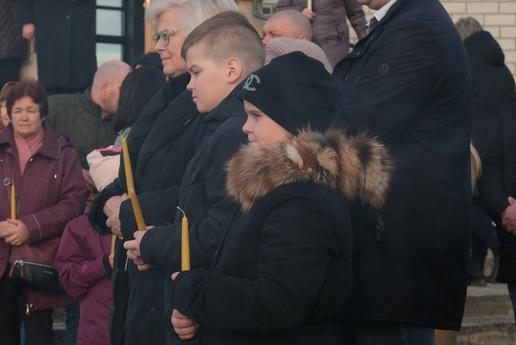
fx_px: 1978
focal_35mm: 138
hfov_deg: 14.8
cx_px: 121
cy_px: 139
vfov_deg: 9.9
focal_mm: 55
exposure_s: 1/105
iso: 320
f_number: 8
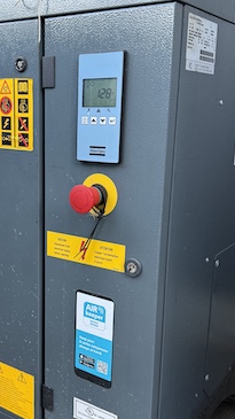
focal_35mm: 43
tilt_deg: -13.6
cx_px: 57
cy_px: 231
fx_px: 477
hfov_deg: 27.3
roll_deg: -0.8
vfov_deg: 47.3
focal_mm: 6.76
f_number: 1.78
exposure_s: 1/60
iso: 200
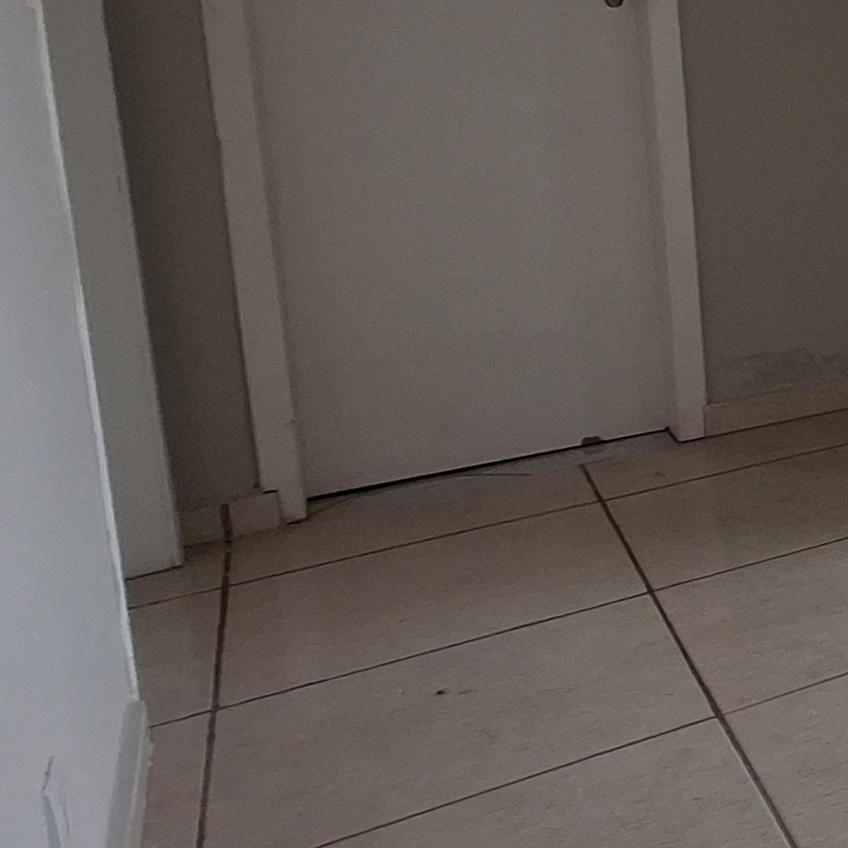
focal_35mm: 46
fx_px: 1275
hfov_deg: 20.3
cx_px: 1637
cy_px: 139
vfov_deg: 35.3
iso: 40
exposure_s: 1/60
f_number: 2.2
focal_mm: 1.74
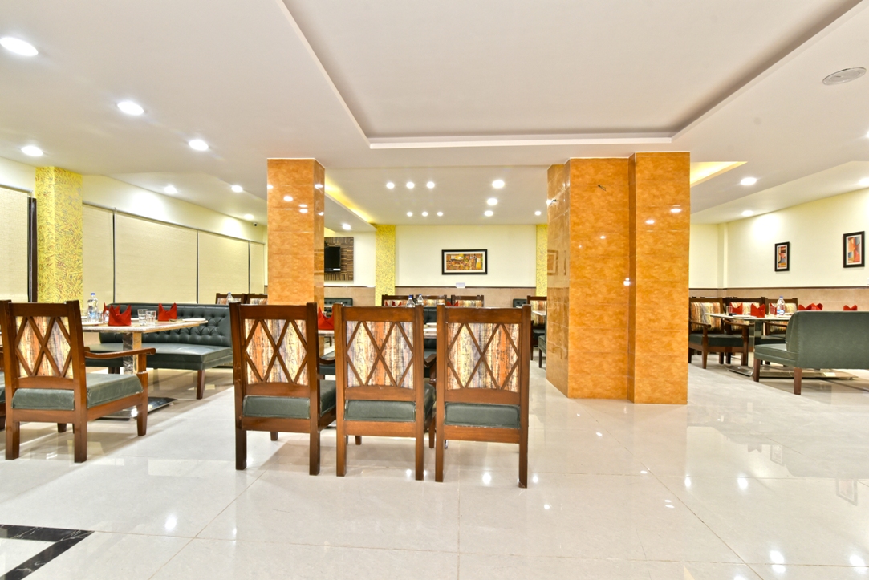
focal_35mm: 16
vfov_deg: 73.8
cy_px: 290
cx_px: 434
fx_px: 386
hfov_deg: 96.7
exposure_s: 1/15
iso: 800
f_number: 8
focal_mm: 16
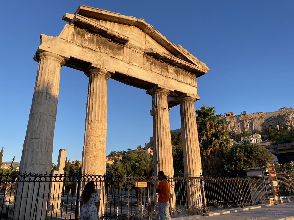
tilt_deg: +20.7
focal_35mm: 26
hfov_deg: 67.3
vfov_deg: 53.1
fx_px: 221
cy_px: 110
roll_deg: +1.6
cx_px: 147
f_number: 1.6
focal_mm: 4.2
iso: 32
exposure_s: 1/1304
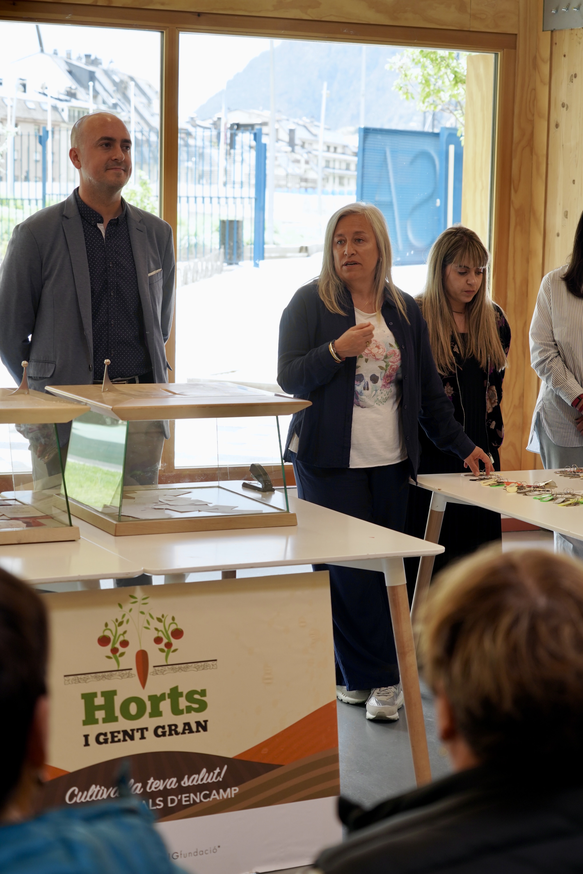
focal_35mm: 66
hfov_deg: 20.6
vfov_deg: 30.5
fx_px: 1603
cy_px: 437
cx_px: 292
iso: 400
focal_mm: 66
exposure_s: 1/80
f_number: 5.6
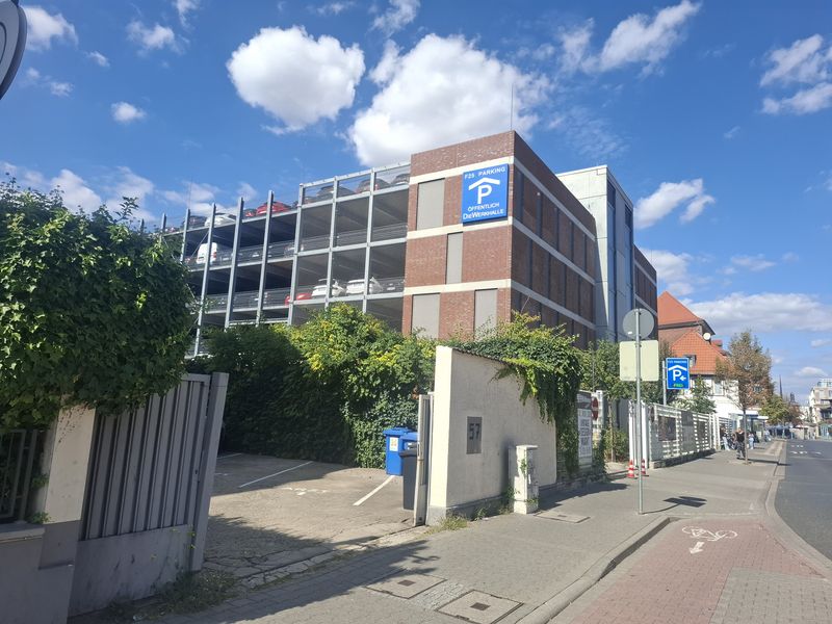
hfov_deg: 73.9
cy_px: 312
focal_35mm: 23
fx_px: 553
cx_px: 416
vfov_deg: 58.9
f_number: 1.8
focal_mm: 5.54
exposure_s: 1/1645
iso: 50
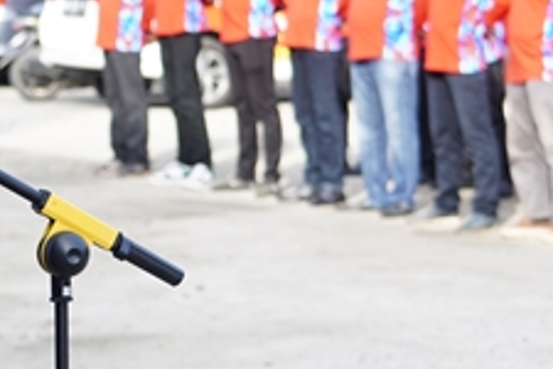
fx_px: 2749
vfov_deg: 7.7
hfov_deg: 11.4
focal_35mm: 179
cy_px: 109
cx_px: 12
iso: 200
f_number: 4
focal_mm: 42
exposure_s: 1/250
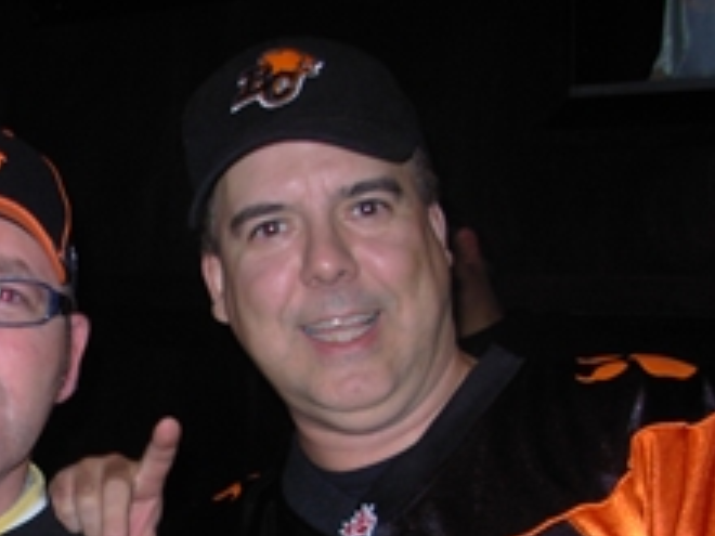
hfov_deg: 22.8
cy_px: 458
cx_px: 39
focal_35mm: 83
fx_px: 1714
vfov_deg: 17.6
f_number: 2.9
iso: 50
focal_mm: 6.3
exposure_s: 1/32
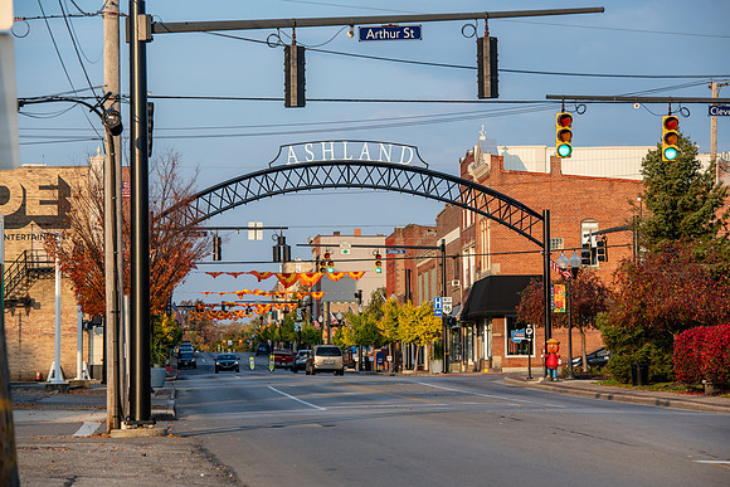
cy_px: 244
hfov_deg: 15.2
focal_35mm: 135
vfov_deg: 10.2
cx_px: 365
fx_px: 2738
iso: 200
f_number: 7.1
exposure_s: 1/250
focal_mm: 135
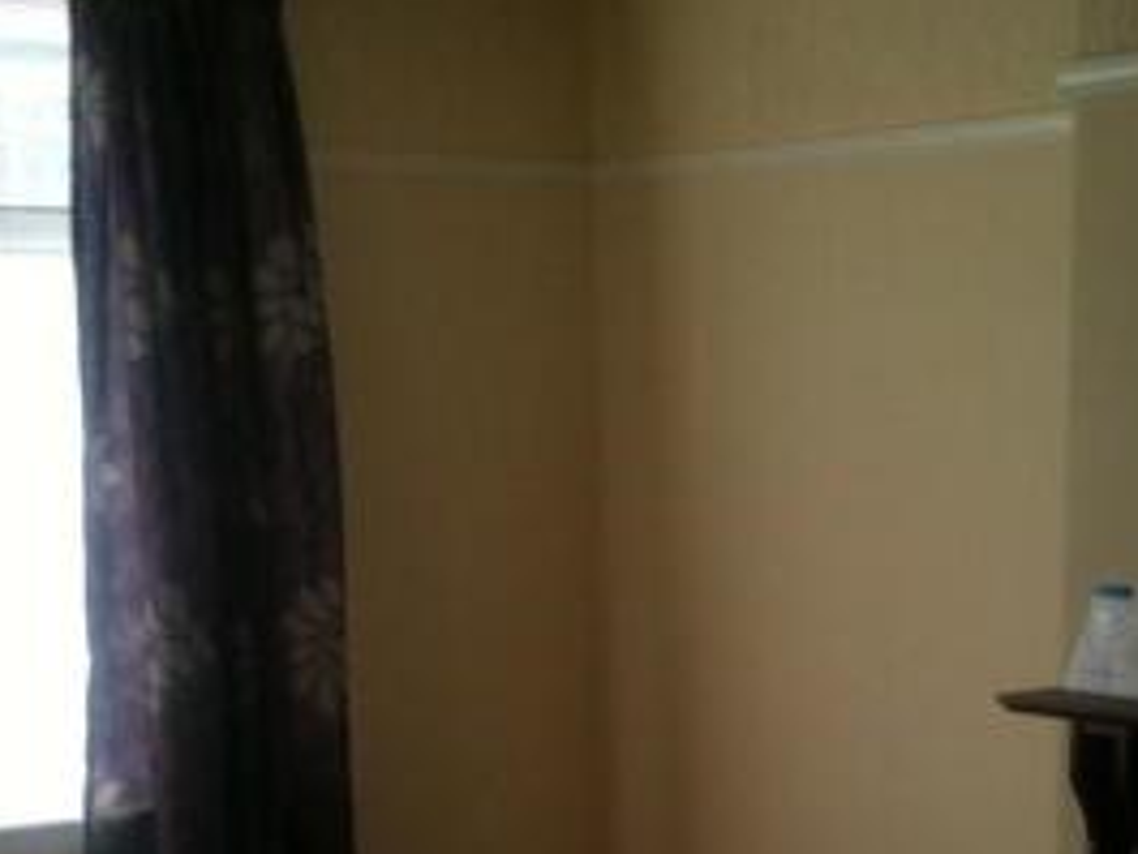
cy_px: 852
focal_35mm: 77
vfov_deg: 18.7
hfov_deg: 25.3
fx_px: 2533
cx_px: 590
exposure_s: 1/161
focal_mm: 3.85
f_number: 2.8
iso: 64
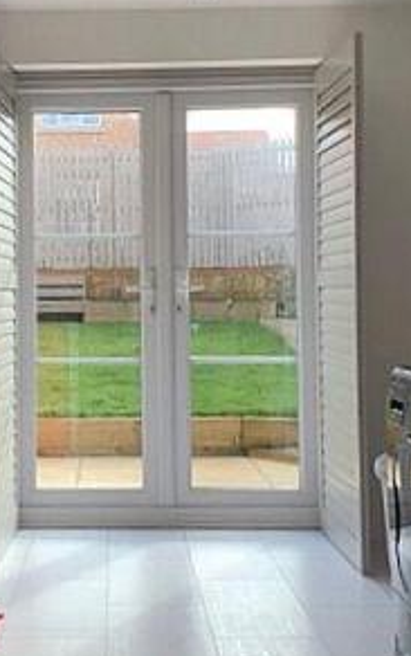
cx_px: 86
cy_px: 280
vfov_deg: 36.8
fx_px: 984
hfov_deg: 23.3
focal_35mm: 55
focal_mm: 4.25
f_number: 1.8
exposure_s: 1/296
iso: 25
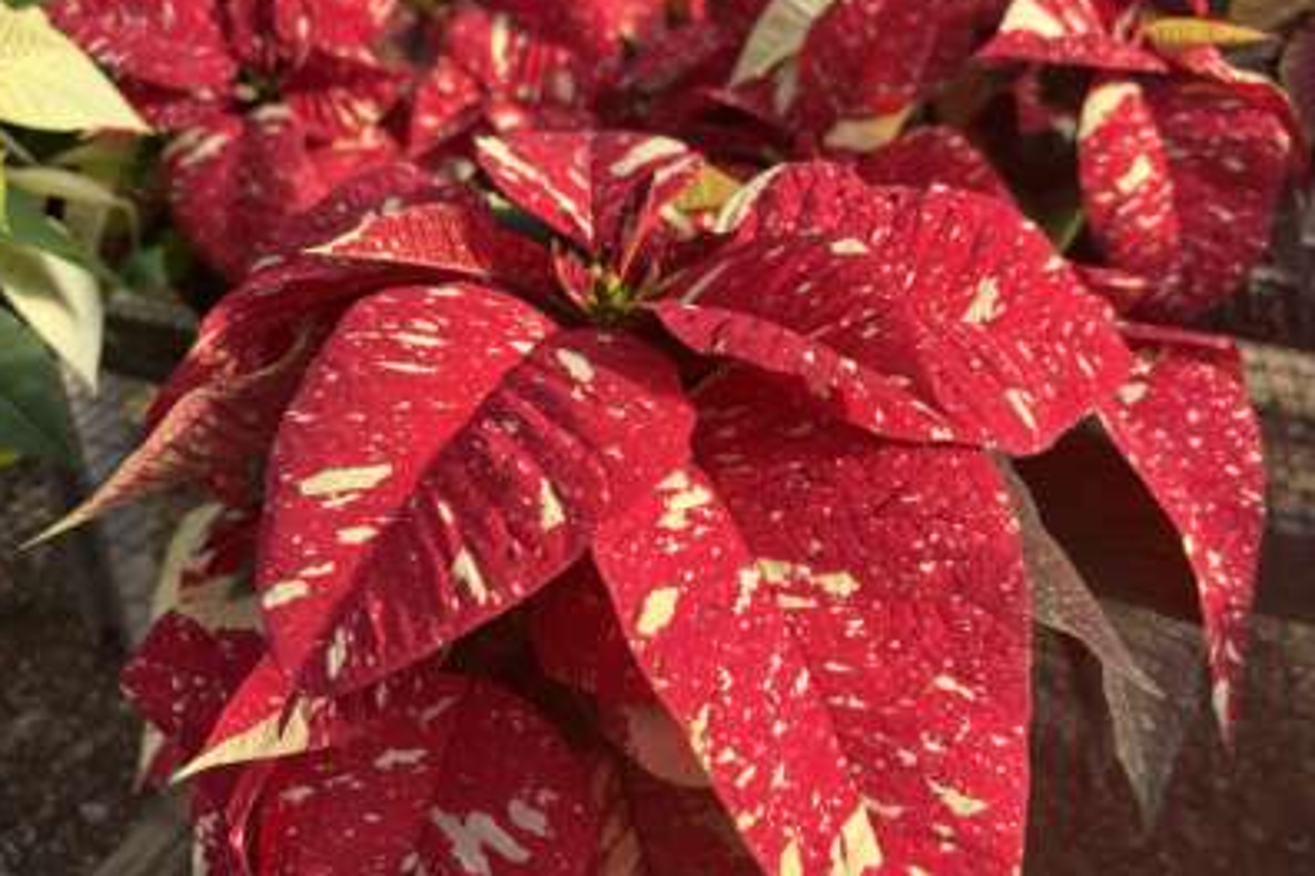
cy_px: 382
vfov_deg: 46.3
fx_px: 1023
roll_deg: -0.4
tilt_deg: -29.2
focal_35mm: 28
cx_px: 641
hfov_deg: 65.5
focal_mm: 5.96
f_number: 1.6
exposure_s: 1/1016
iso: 50
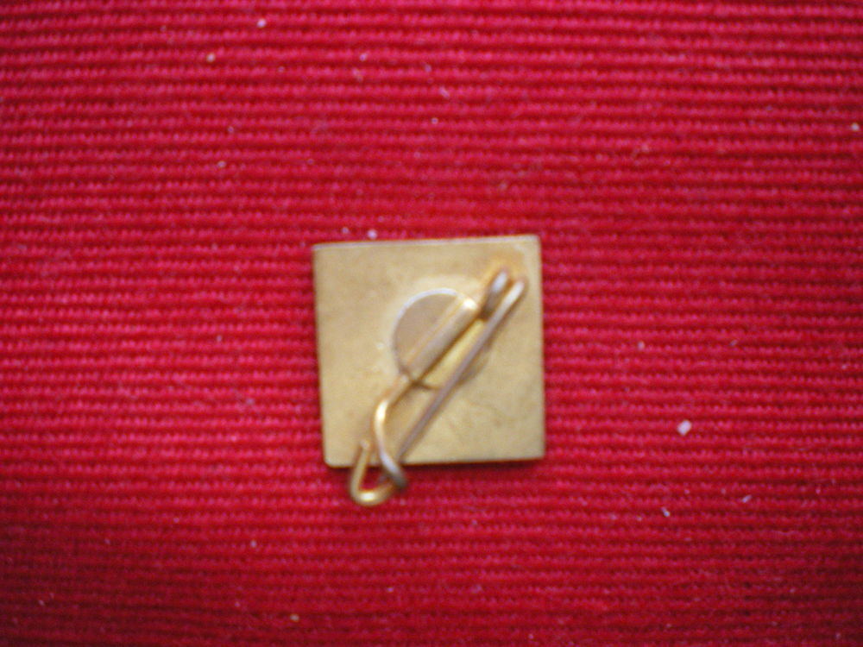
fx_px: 947
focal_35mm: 38
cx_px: 432
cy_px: 324
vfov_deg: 37.7
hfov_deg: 49.0
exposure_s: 1/30
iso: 400
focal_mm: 6.3
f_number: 3.1
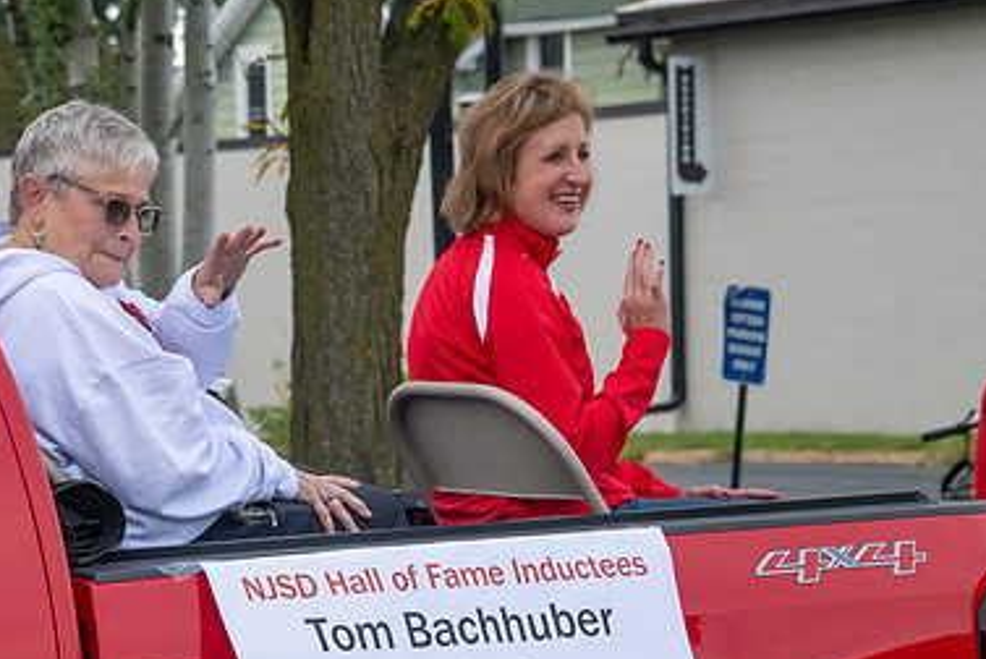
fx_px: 6743
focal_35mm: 246
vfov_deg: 5.6
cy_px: 488
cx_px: 293
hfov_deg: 8.4
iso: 3200
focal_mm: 160
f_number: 11
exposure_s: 1/640
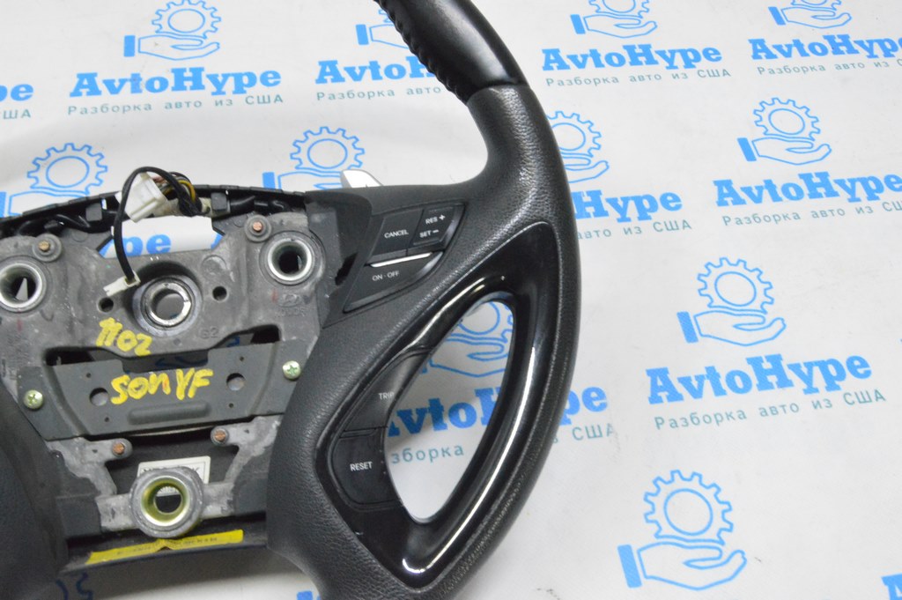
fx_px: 901
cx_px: 451
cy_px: 300
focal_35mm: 36
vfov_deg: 36.8
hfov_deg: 53.2
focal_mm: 24
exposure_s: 1/15
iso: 6400
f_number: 20
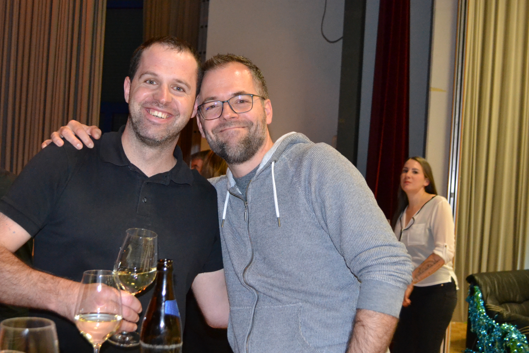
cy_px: 182
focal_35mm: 43
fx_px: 632
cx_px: 246
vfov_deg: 31.2
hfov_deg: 45.4
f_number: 4
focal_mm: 24
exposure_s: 1/60
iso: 3200
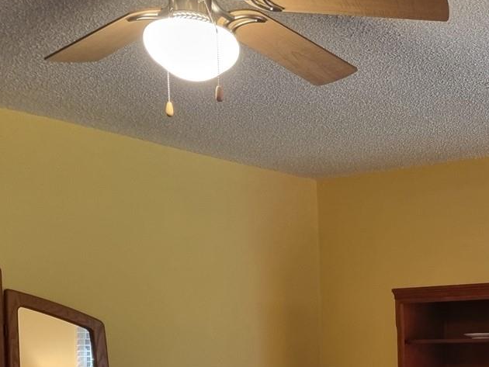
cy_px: 370
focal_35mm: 66
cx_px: 559
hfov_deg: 26.6
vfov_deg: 21.5
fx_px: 933
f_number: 1.8
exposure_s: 1/40
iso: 250
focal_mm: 5.4
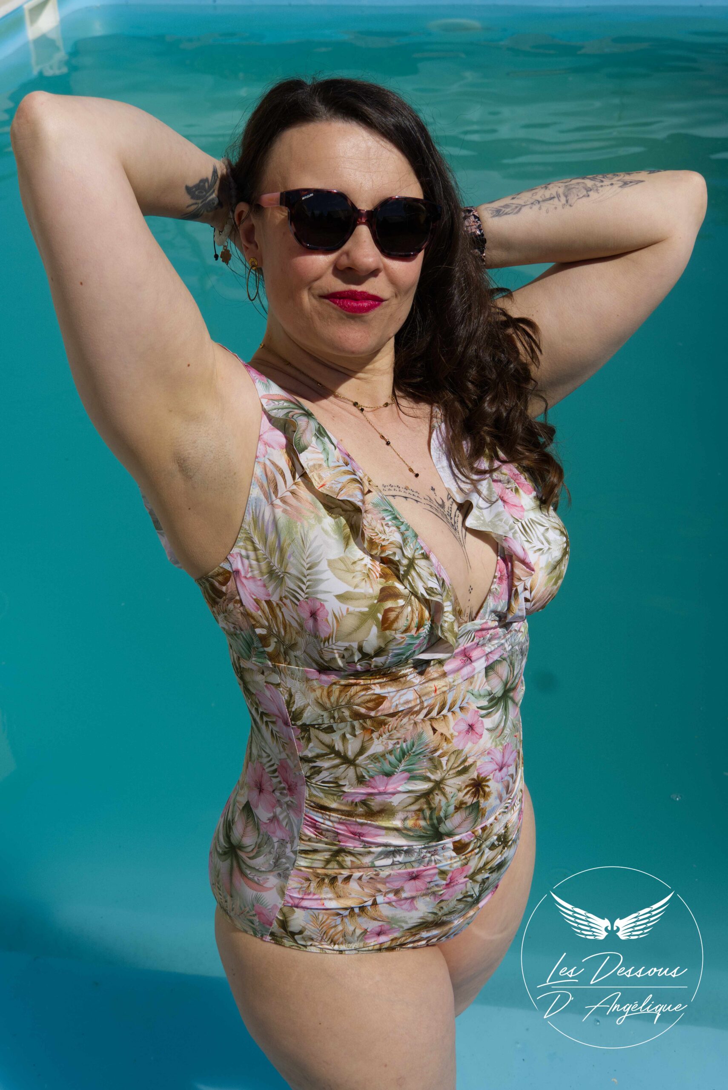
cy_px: 545
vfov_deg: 41.1
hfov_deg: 28.1
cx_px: 364
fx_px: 1454
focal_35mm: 48
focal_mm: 32
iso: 200
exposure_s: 1/2000
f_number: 8
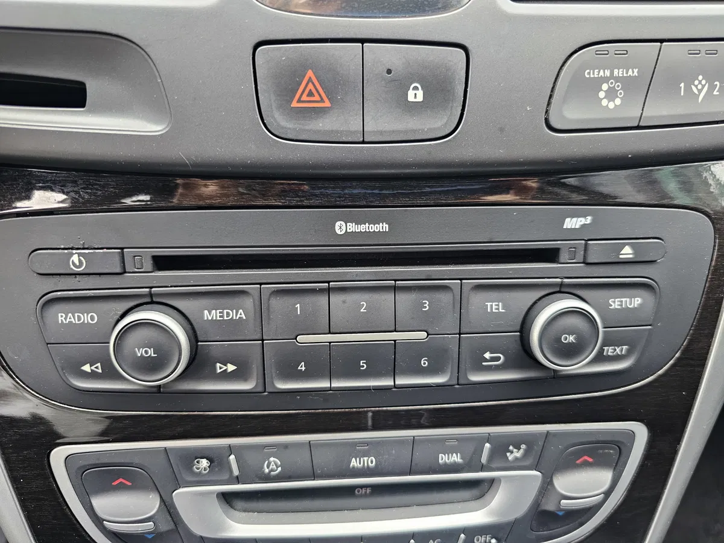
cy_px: 272
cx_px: 362
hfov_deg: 73.9
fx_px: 481
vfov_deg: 58.9
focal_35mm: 23
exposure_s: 1/240
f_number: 1.7
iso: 320
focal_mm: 6.3
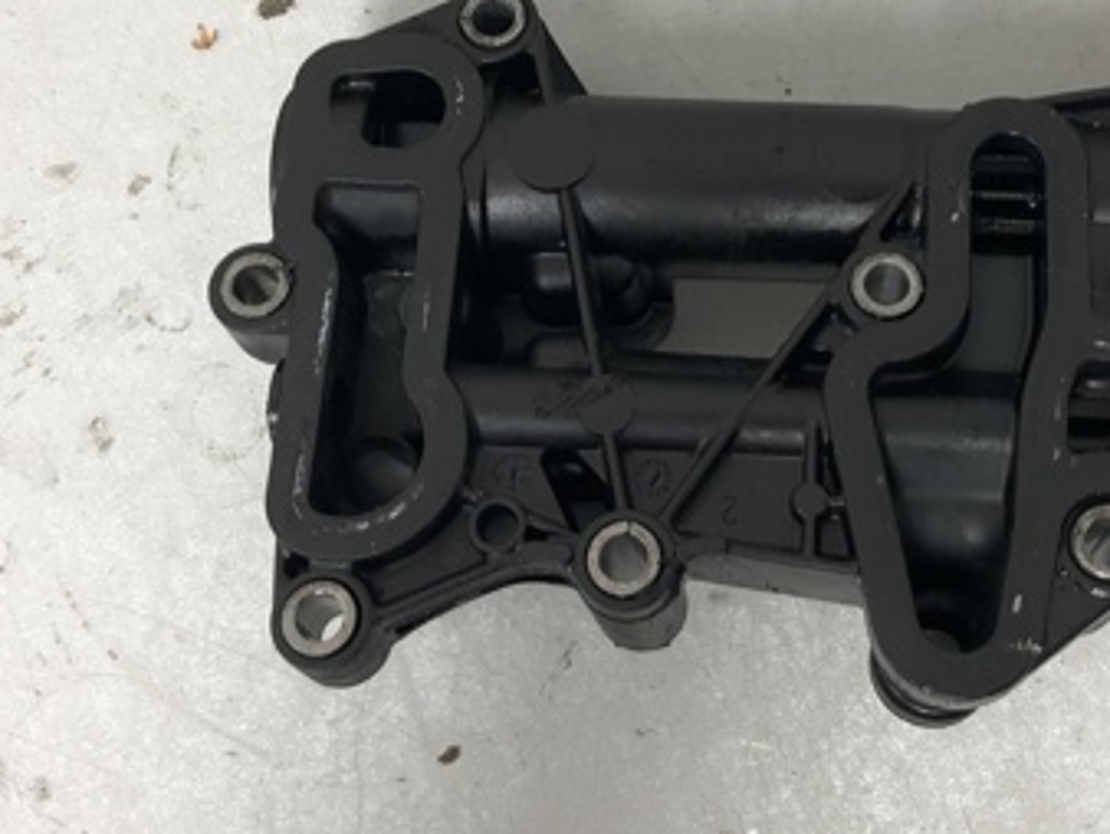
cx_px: 667
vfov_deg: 27.4
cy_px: 273
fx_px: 1701
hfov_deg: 36.0
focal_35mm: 53
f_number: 1.8
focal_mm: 4
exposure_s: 1/20
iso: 40
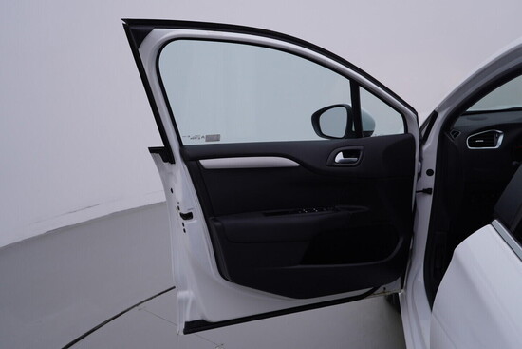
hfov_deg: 53.1
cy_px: 174
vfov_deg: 36.9
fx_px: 522
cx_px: 261
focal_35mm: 36
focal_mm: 24
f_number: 4.5
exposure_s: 1/100
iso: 125
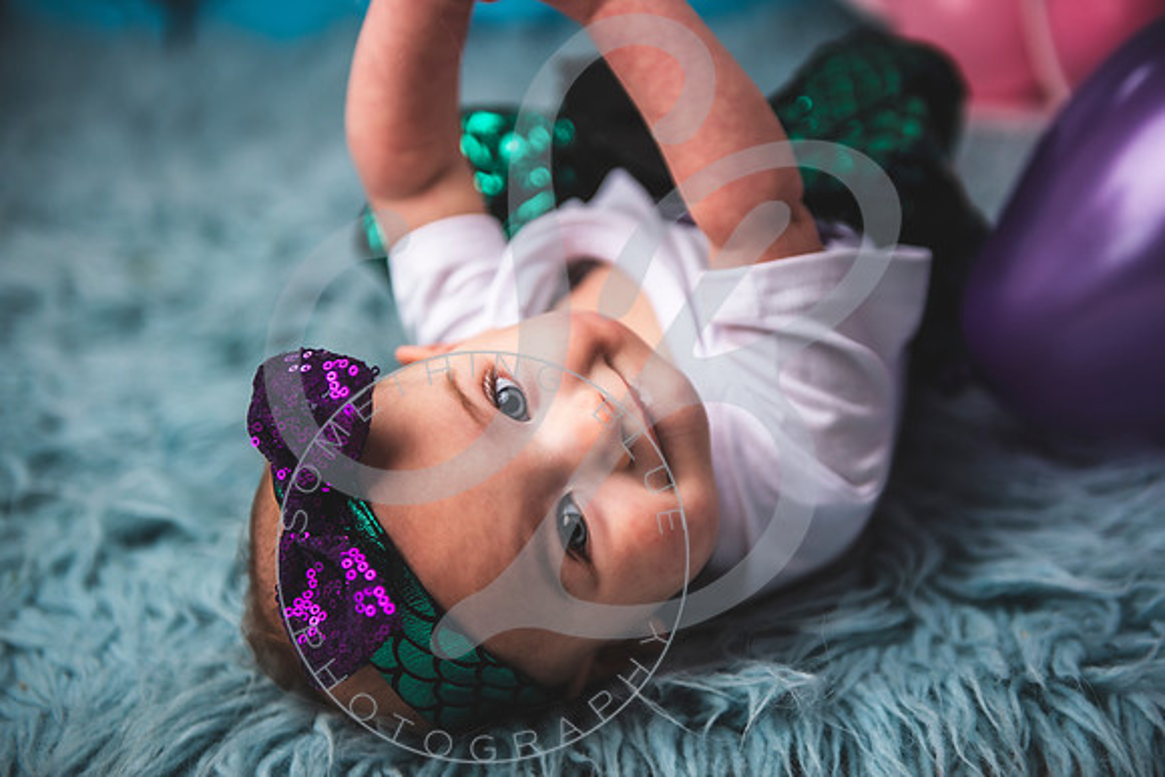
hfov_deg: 33.4
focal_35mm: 60
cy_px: 388
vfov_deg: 22.6
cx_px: 582
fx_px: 1942
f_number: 2.8
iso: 100
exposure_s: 1/160
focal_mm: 60
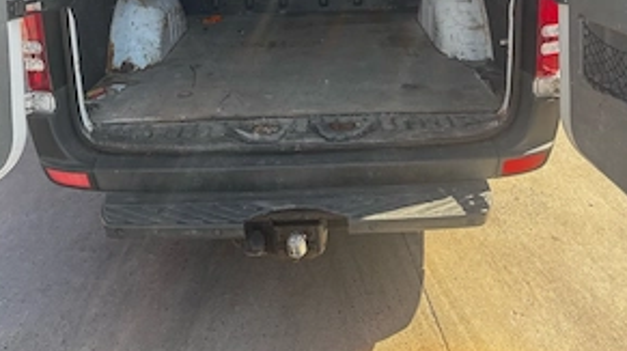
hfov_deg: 55.3
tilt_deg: -9.9
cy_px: -13
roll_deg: -0.9
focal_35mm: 36
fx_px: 598
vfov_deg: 30.1
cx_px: 308
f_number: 1.78
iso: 80
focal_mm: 6.76
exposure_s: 1/582
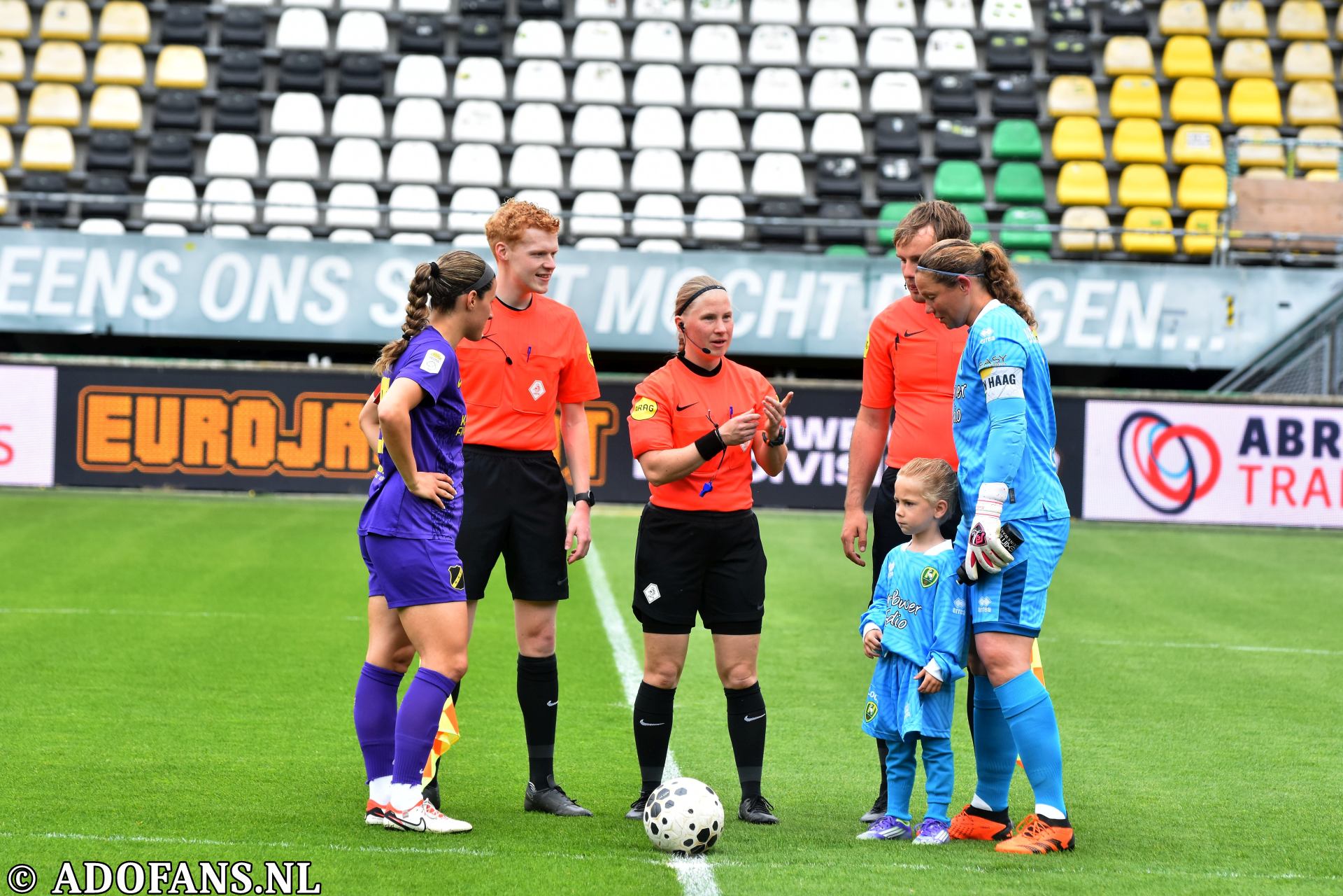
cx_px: 672
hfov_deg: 8.6
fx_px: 8953
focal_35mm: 240
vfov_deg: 5.7
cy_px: 448
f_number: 4.5
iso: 500
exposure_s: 1/500
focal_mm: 160
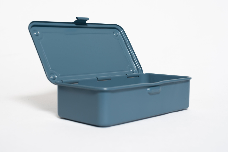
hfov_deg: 32.9
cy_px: 75
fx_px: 386
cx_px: 107
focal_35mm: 61
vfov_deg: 22.3
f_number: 7.1
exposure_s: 1/5
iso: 250
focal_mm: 50
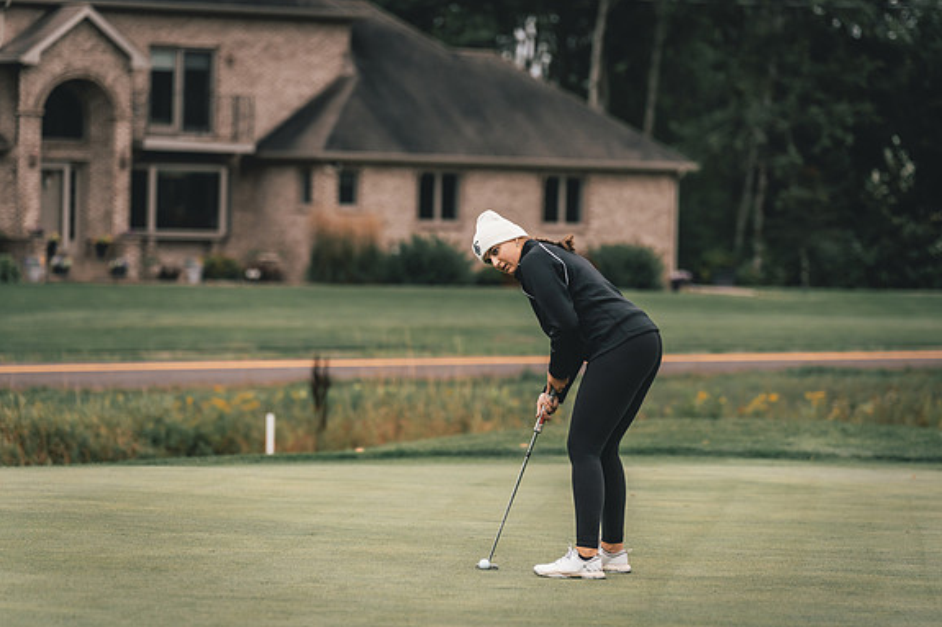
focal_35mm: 186
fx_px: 4865
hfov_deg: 11.1
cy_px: 375
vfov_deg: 7.4
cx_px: 526
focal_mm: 150
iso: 800
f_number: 3.2
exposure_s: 1/800
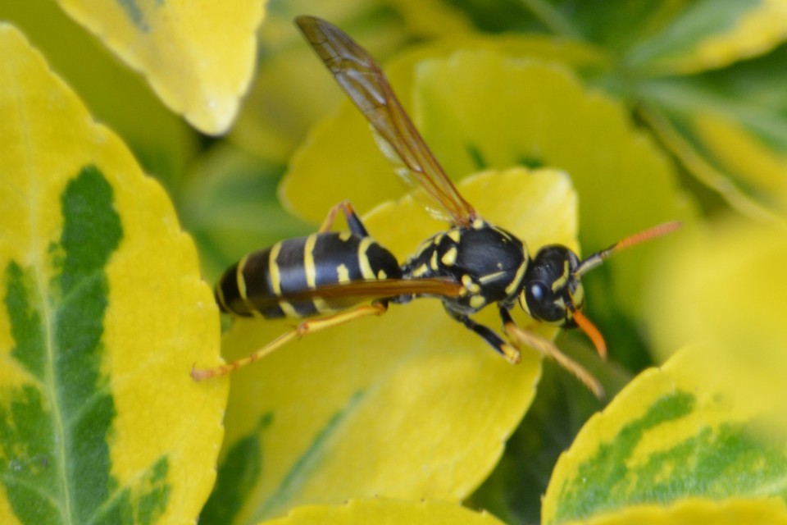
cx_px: 394
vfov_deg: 3.1
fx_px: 9837
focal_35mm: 450
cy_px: 262
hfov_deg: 4.6
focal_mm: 300
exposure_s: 1/125
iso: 400
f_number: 6.3
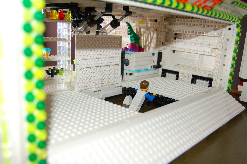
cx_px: 124
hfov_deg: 55.1
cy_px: 82
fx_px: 236
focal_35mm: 34
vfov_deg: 38.3
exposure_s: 1/60
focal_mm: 23
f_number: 3.8
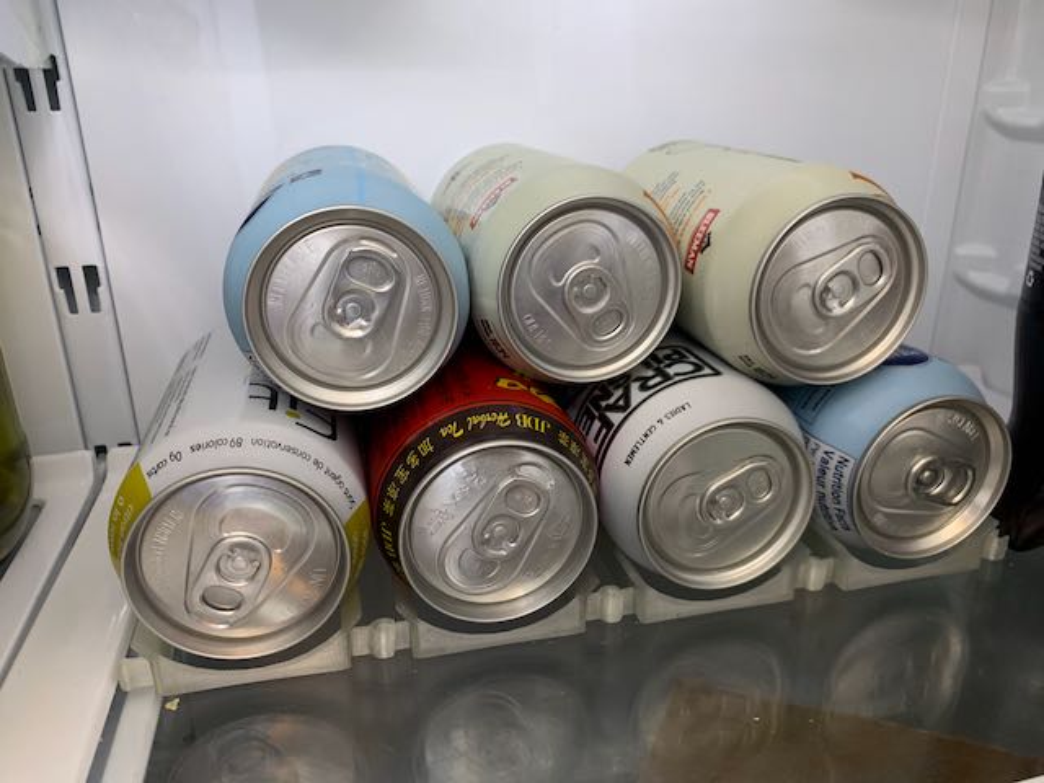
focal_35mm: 26
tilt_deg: -21.5
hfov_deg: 67.3
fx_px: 784
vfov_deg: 53.1
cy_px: 392
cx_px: 522
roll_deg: +0.2
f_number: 1.8
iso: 200
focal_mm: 4.25
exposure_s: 1/49
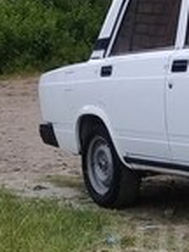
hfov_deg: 13.4
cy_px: 245
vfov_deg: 18.0
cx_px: 236
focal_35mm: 107
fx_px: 779
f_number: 2.2
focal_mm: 3.3
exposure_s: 1/492
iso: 50
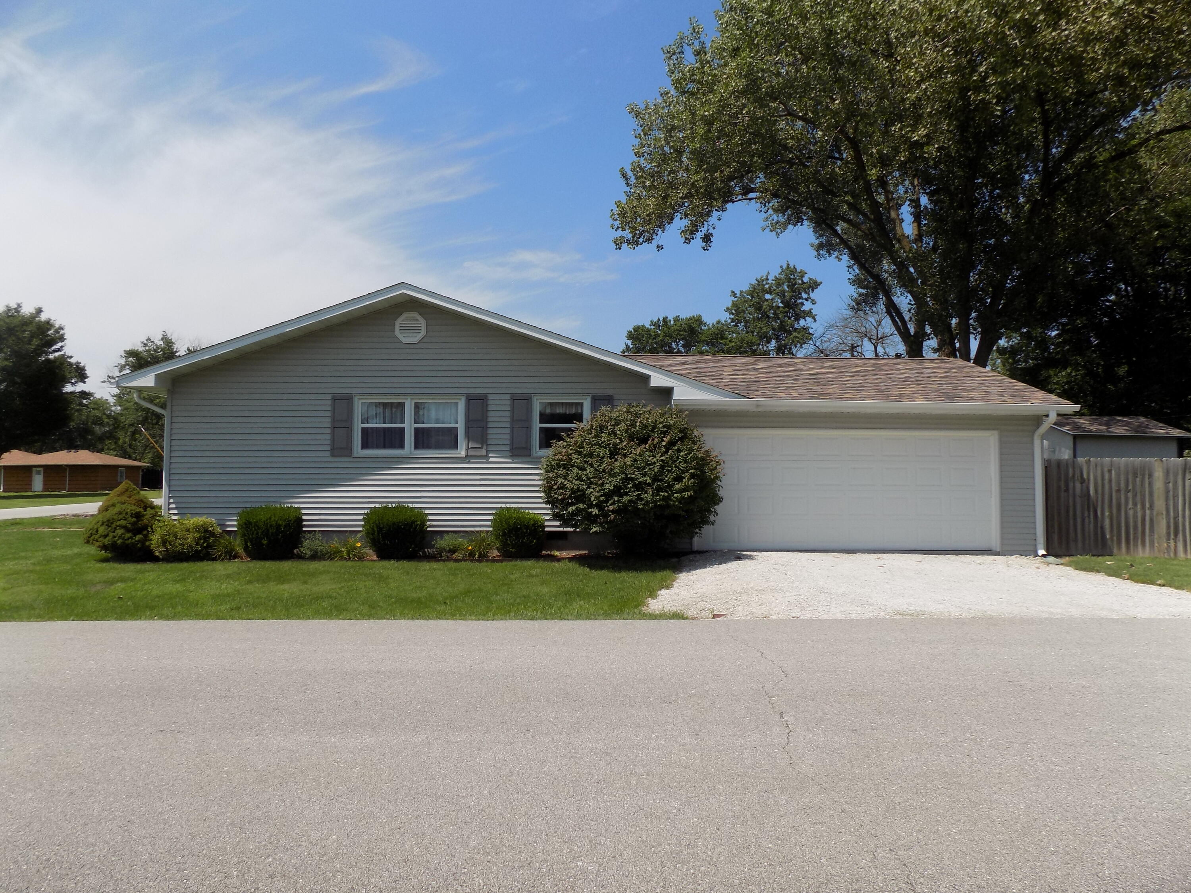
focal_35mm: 23
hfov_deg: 73.9
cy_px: 446
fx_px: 791
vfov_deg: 58.9
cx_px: 596
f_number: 3.1
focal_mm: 4
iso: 80
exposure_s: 1/1500
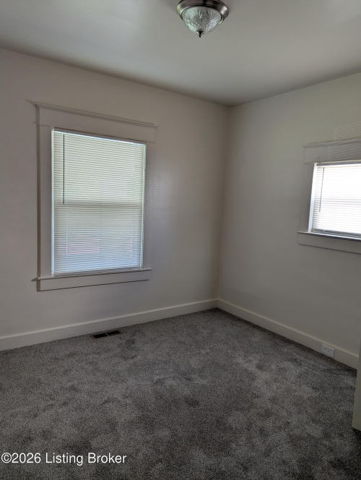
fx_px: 333
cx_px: 180
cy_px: 240
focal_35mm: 24
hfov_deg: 56.9
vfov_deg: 71.5
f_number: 1.85
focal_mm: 6.81
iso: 43
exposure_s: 1/40
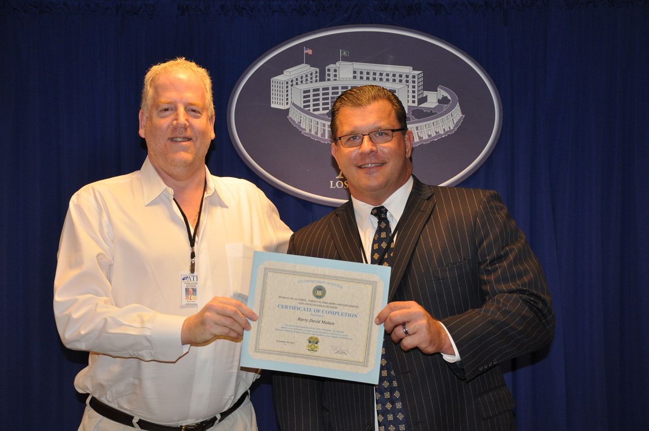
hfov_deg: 37.9
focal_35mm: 52
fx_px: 945
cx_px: 324
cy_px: 216
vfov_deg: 25.7
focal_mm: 35
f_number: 4.5
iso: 800
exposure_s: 1/60
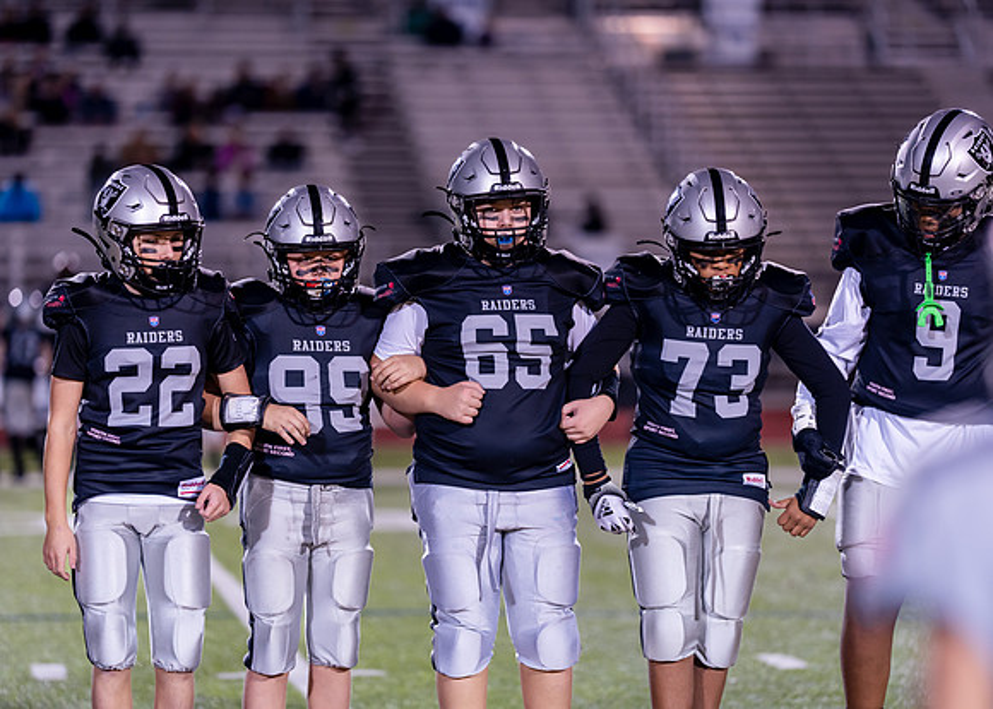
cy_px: 354
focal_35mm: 141
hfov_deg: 14.2
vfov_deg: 10.2
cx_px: 496
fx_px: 3988
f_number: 1.8
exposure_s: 1/320
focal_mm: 135
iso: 500
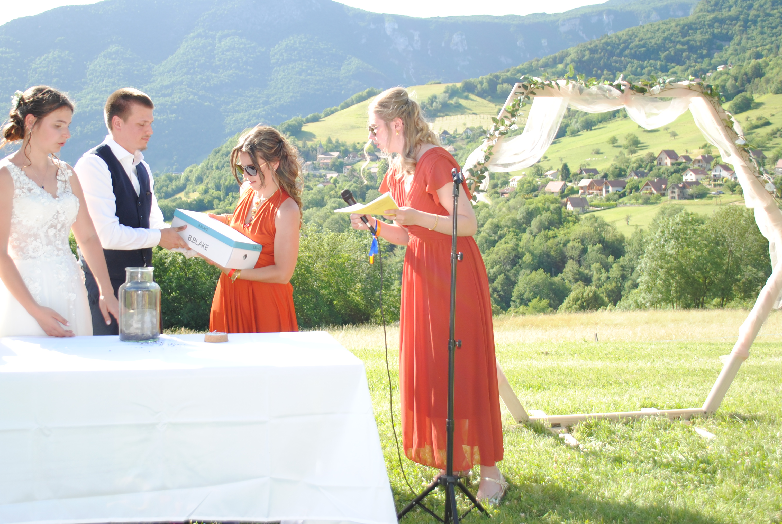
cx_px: 330
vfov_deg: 31.8
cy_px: 196
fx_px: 914
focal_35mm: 42
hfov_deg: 46.2
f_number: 9
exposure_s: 1/200
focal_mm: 22
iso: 100
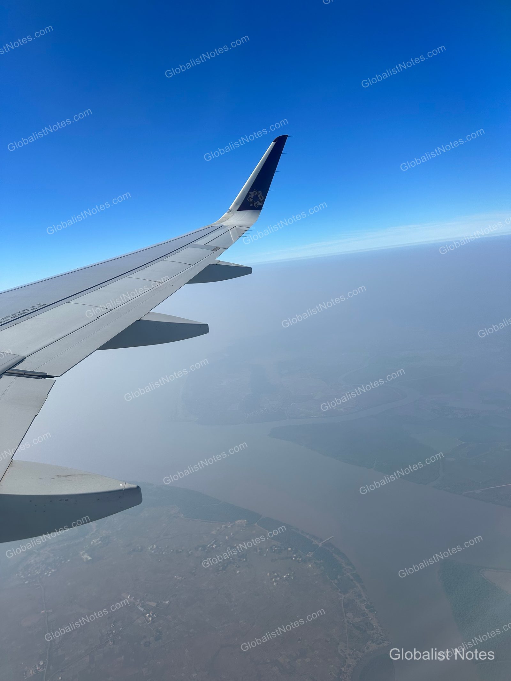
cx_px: 256
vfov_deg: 71.6
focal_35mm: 24
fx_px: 472
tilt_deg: -11.6
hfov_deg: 56.8
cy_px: 340
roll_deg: +3.8
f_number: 1.78
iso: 80
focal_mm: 6.86
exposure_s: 1/7042
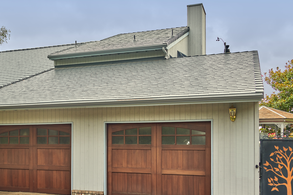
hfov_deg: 38.5
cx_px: 51
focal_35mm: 49
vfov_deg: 27.5
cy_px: 102
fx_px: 399
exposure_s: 1/100
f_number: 9
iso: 100
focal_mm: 28
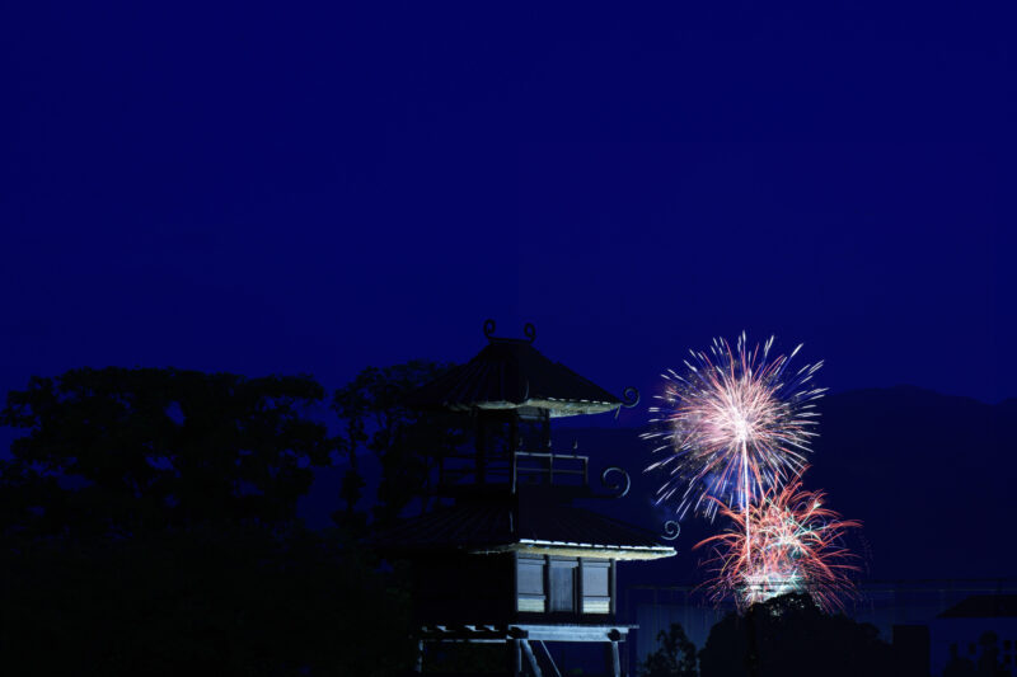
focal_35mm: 200
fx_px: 5648
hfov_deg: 10.3
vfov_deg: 6.9
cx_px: 508
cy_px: 338
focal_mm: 200
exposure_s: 30
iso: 100
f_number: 11
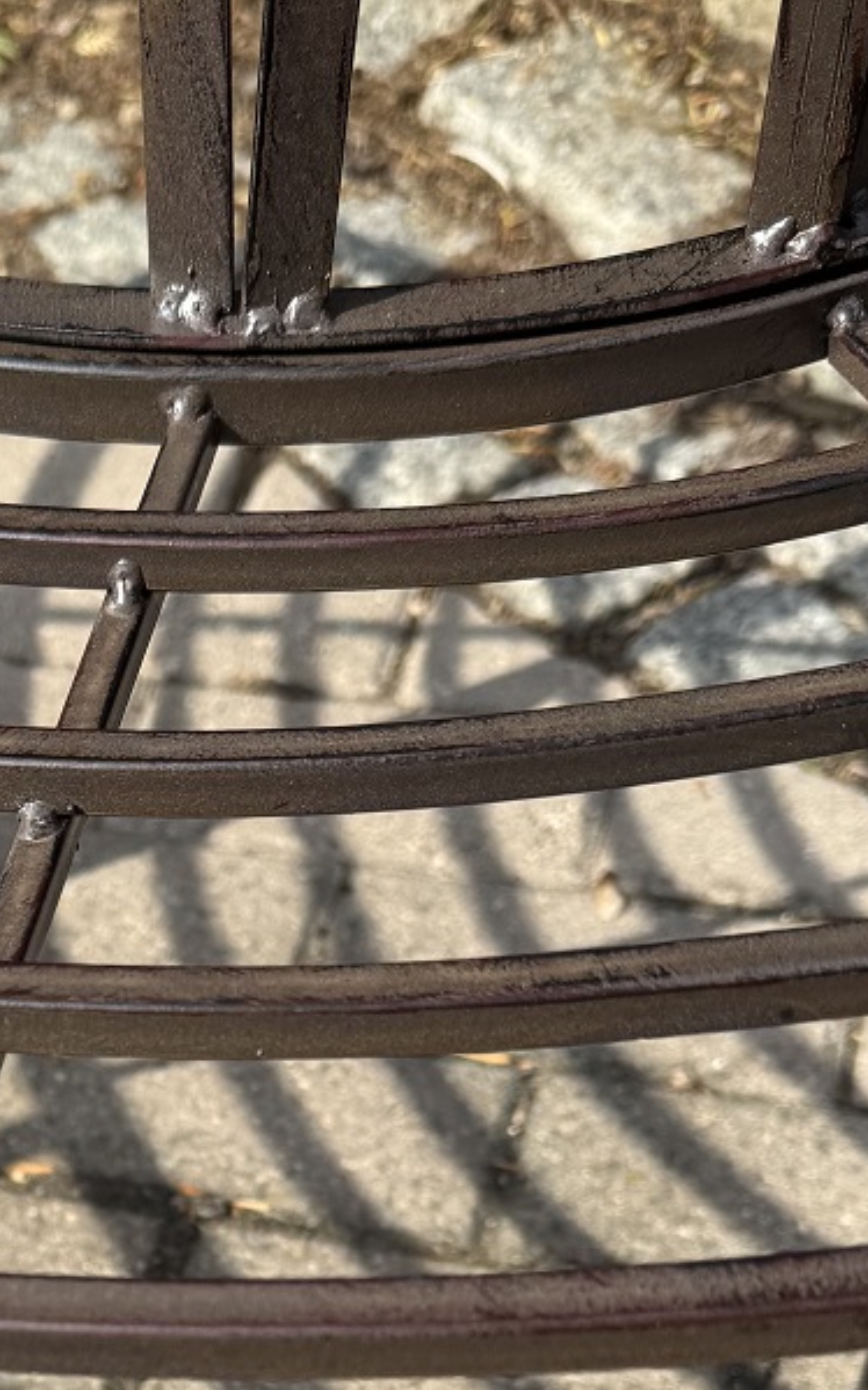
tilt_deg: -46.4
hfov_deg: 18.2
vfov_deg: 28.0
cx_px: -146
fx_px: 2576
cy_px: 1462
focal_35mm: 68
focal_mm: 6.76
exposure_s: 1/2604
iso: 80
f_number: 1.78
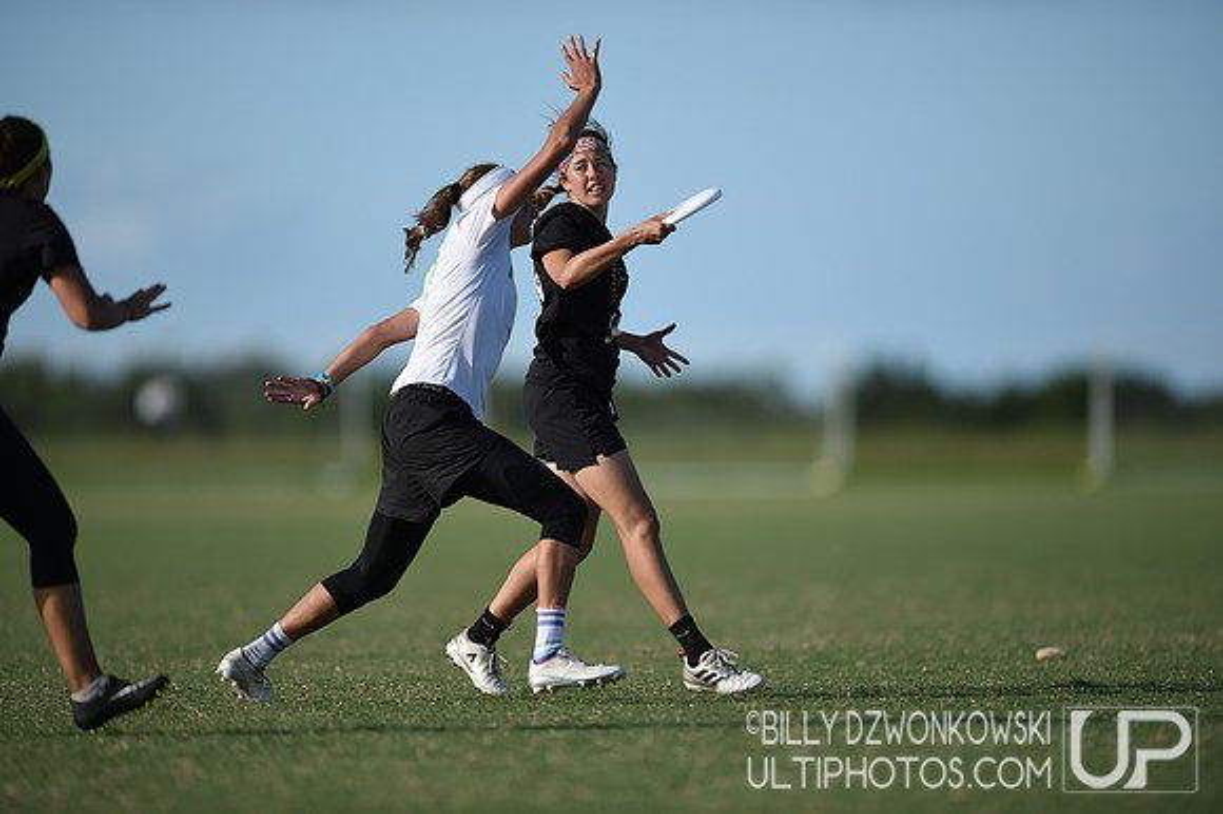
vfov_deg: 3.4
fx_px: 13581
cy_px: 407
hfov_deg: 5.2
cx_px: 612
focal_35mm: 400
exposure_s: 1/2000
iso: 100
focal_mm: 400
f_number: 2.8
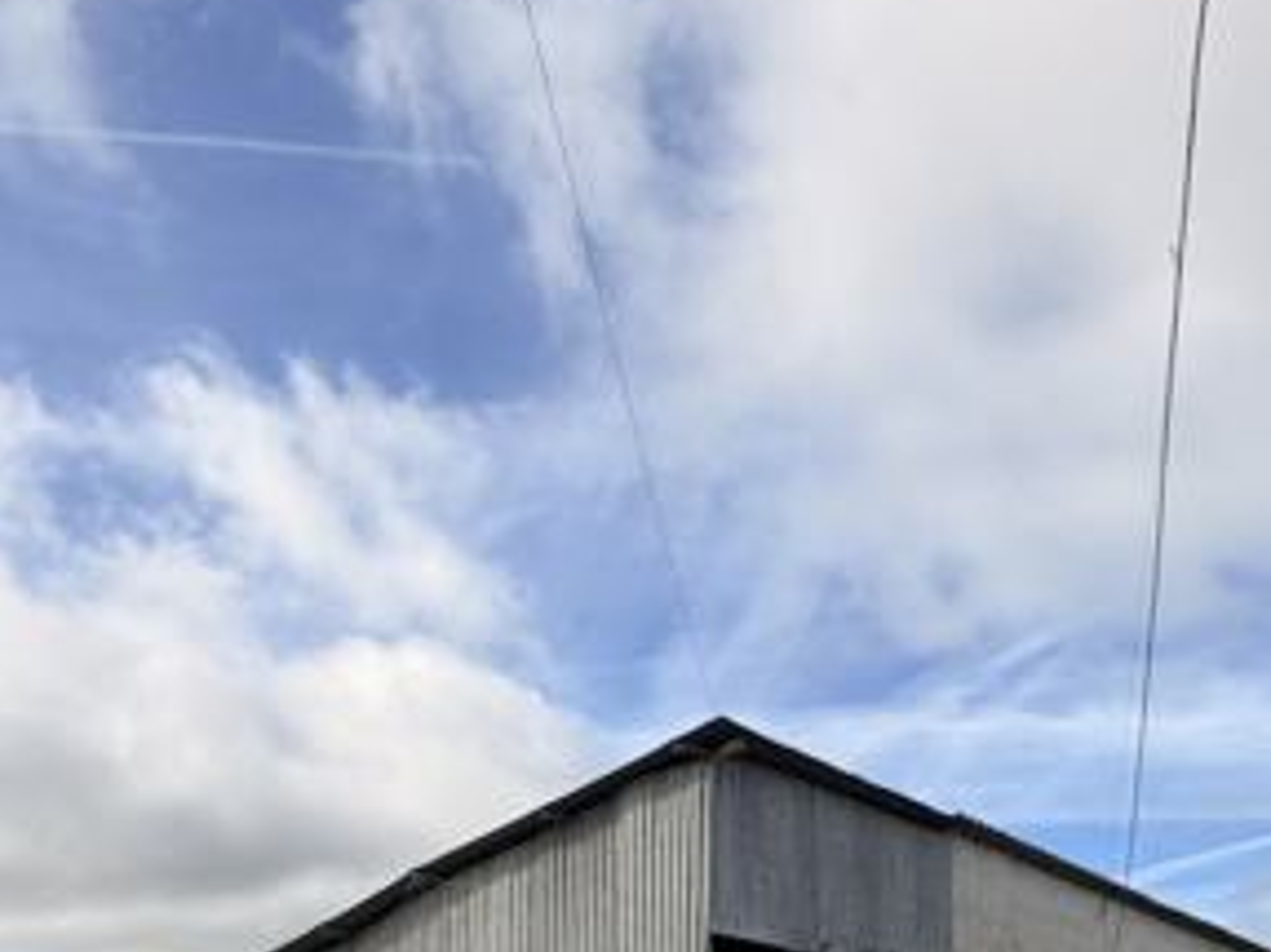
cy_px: 1120
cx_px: 775
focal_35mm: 39
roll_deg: -0.1
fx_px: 1431
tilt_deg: +1.8
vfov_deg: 31.3
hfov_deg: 47.5
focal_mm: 2.22
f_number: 2.2
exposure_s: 1/942
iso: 20
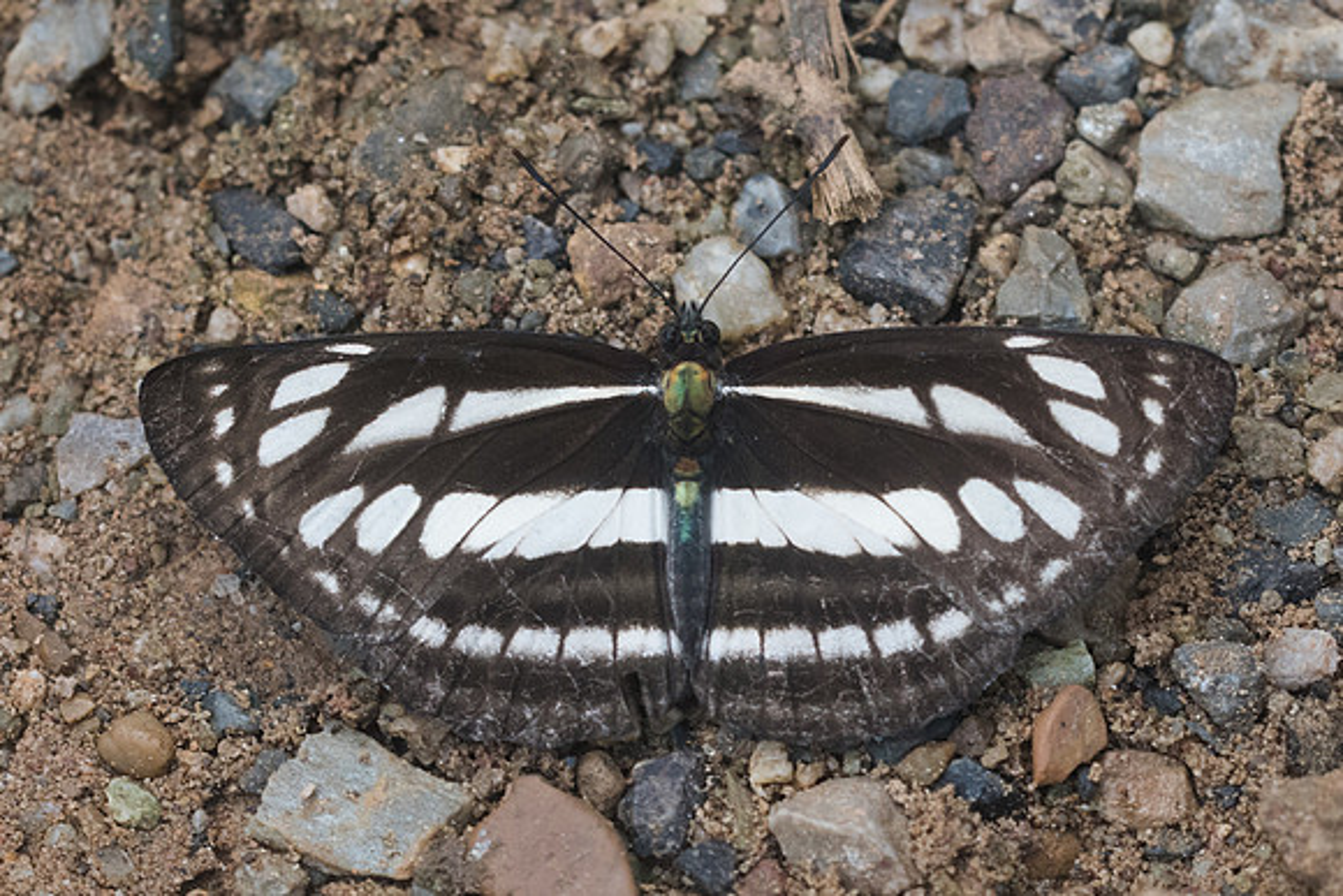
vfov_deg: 2.9
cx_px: 646
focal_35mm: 470
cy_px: 524
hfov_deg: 4.4
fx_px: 17540
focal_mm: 150
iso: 800
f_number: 5.6
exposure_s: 1/320
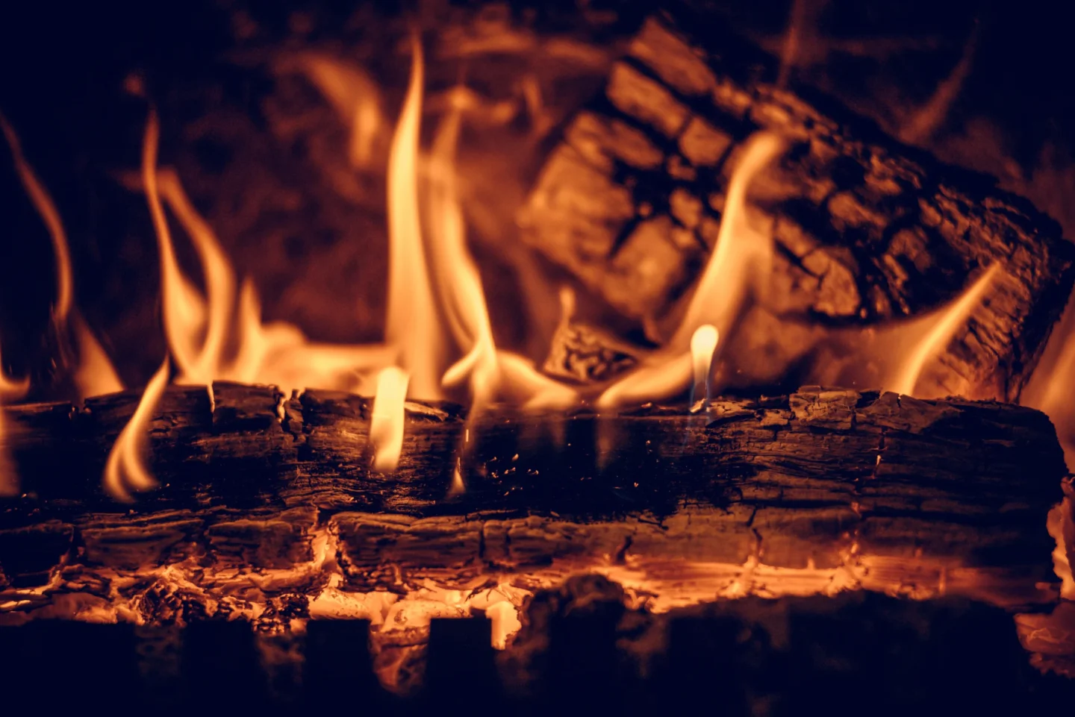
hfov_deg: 14.1
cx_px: 538
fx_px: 4331
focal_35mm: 145
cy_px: 358
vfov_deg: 9.5
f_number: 3.2
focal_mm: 145
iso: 250
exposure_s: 1/200
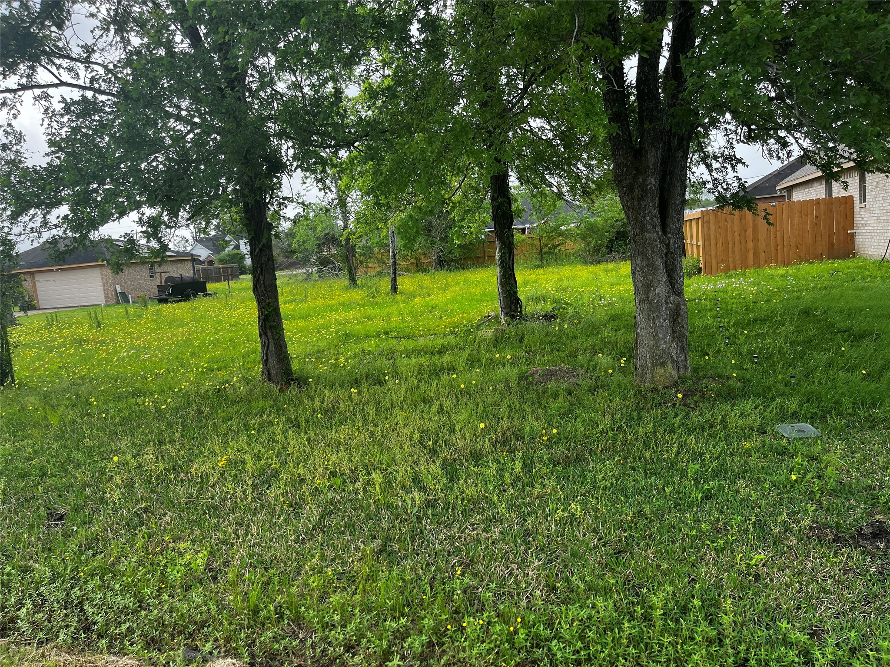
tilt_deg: -7.7
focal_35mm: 26
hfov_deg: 67.3
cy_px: 334
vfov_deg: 53.1
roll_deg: +5.8
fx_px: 668
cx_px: 445
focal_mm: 5.1
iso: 50
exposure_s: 1/951
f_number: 1.6
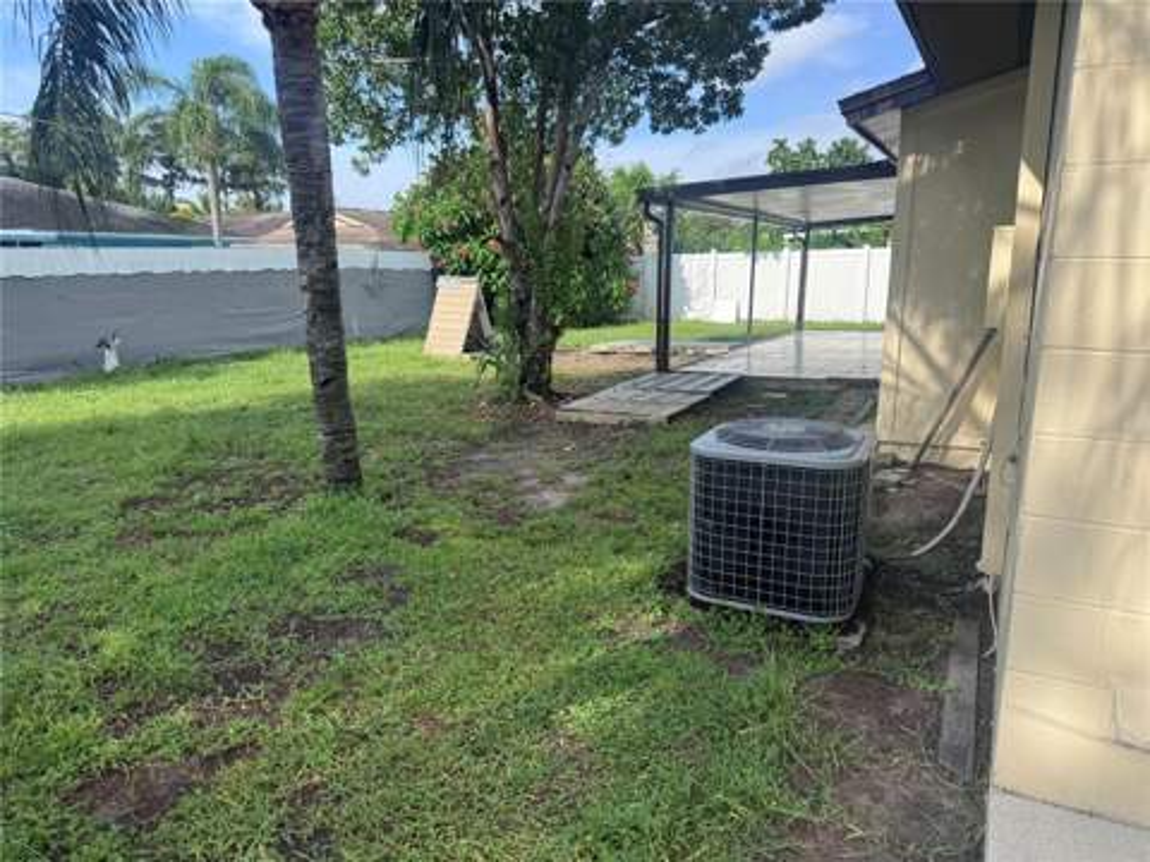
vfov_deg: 56.8
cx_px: 575
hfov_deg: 71.6
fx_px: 797
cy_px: 431
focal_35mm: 24
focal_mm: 6.76
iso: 80
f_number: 1.78
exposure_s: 1/2252
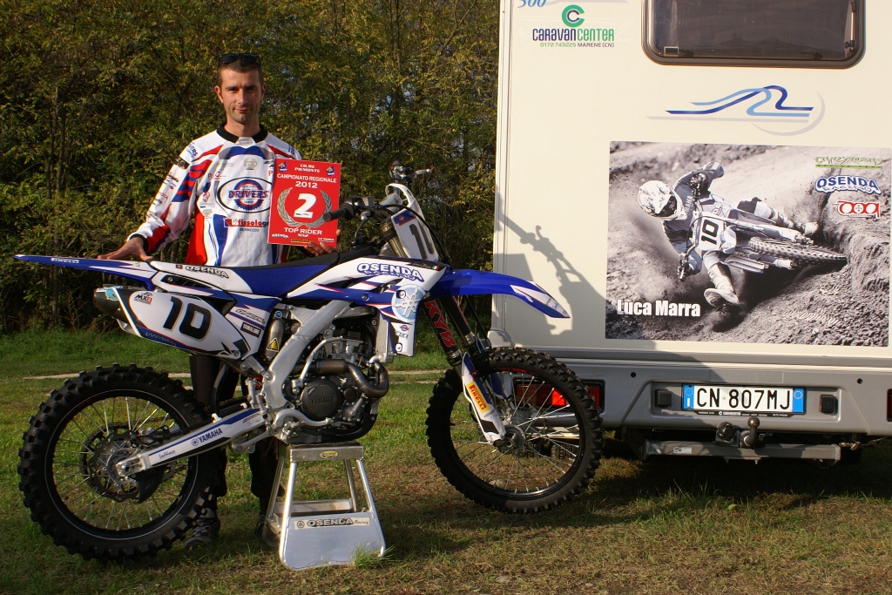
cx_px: 446
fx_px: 1041
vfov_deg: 31.9
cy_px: 298
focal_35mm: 42
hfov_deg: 46.4
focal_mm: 28
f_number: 16
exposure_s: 1/125
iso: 100
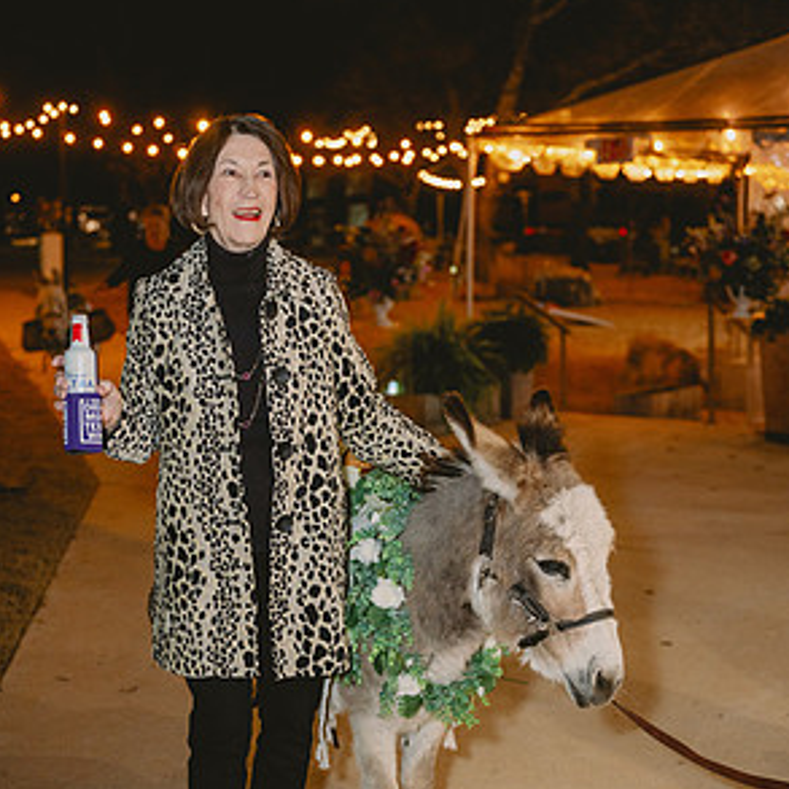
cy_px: 522
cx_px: 392
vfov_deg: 28.4
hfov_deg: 28.6
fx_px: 1547
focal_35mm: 60
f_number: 2.8
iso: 2500
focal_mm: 46
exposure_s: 1/100
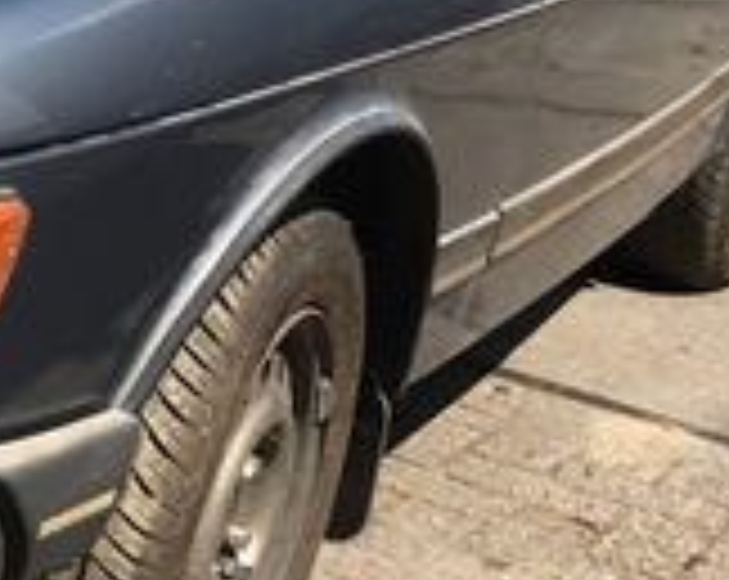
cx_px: -252
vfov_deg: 13.7
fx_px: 2412
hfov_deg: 16.2
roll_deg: -9.2
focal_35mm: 112
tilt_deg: -14.3
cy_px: 220
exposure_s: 1/1068
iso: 25
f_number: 2.2
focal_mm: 4.15
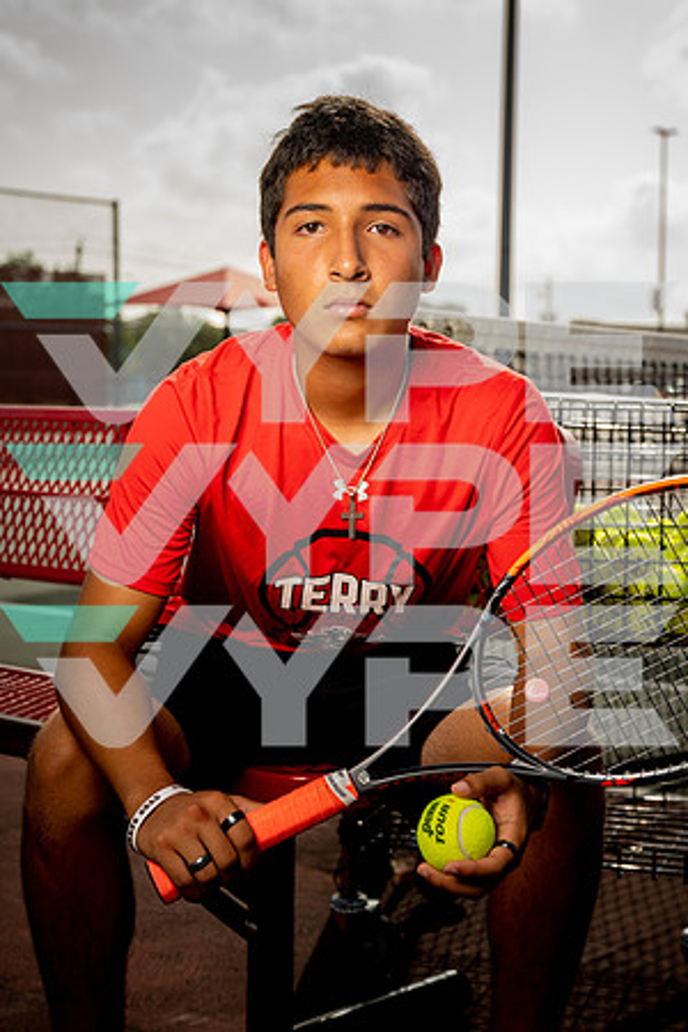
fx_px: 1863
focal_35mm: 65
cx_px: 344
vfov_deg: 31.0
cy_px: 516
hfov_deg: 20.9
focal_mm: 65
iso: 50
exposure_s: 1/250
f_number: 6.3
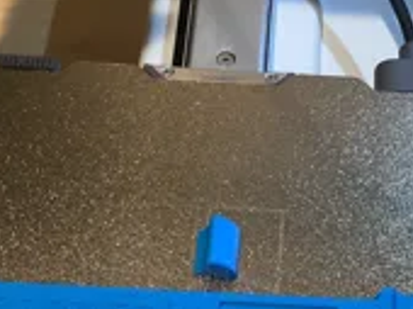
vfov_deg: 19.4
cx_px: 275
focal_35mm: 73
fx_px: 870
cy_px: 321
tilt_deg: -62.9
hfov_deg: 26.6
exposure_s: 1/40
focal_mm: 3.3
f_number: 2.4
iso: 400
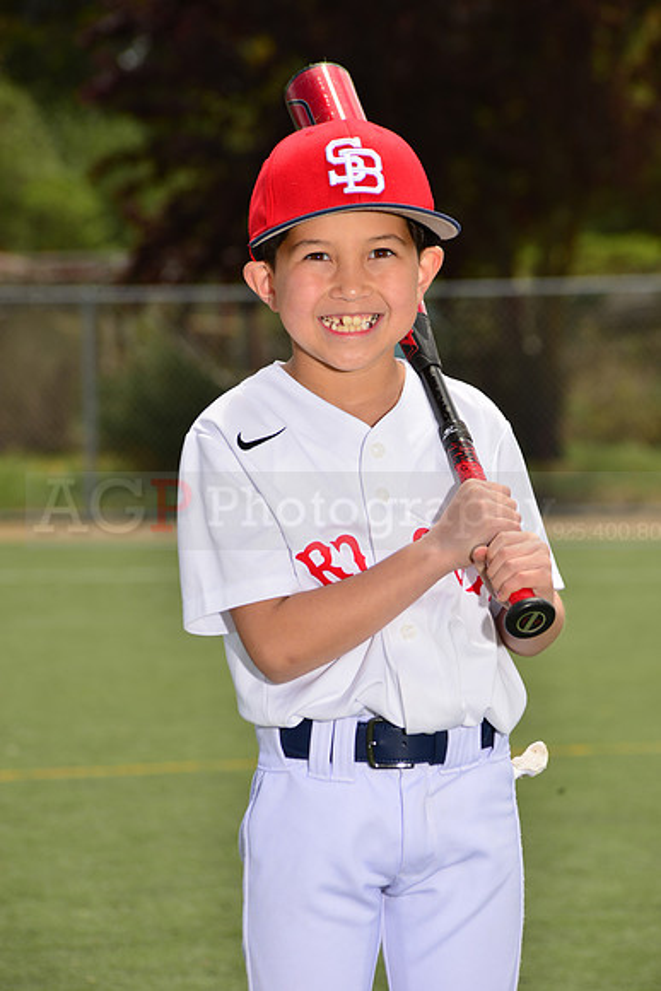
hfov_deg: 6.9
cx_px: 330
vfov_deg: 10.3
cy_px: 496
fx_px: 5505
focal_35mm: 200
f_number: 11
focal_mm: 200
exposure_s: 1/200
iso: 125
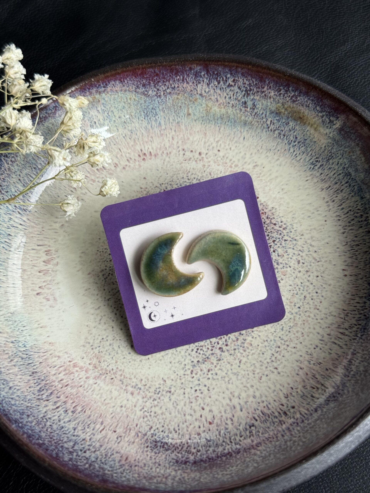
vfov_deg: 39.7
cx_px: 185
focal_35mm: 48
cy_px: 246
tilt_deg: -62.4
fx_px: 684
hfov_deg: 30.3
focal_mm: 6.76
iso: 64
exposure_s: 1/307
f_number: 1.78
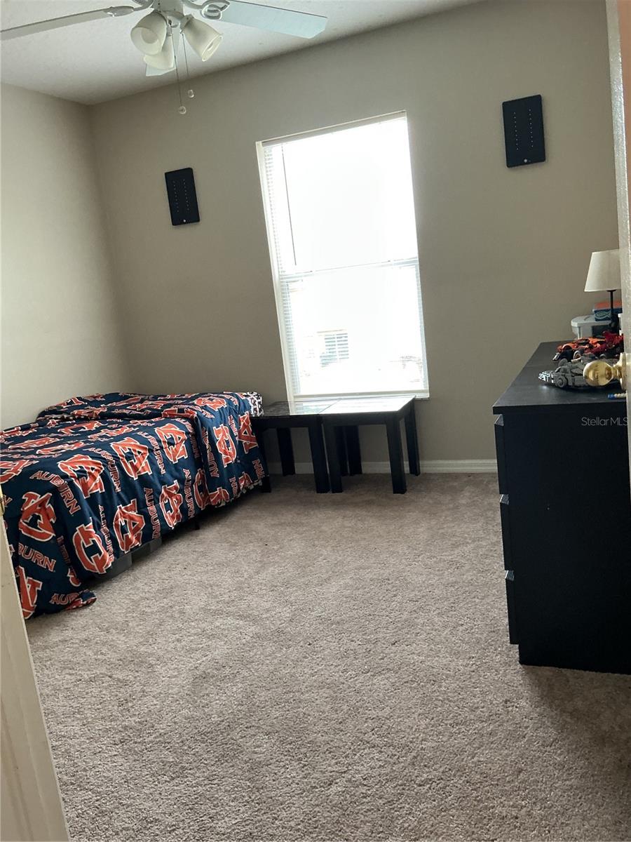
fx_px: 705
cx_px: 316
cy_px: 421
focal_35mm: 29
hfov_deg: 48.2
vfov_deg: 61.7
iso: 100
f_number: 1.8
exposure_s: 1/50
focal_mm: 3
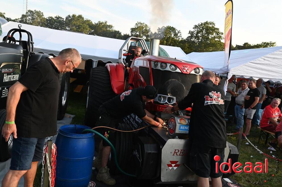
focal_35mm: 31
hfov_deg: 60.3
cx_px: 141
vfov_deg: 42.2
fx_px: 243
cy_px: 94
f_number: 9
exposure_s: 1/320
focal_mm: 31
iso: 640
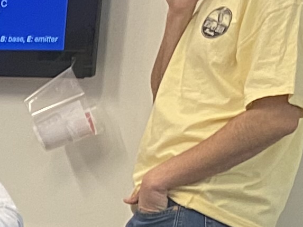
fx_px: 1602
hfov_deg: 8.6
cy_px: 430
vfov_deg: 7.8
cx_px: -664
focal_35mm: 183
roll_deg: +0.9
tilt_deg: -14.0
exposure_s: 1/60
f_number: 1.8
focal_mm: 4.25
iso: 100
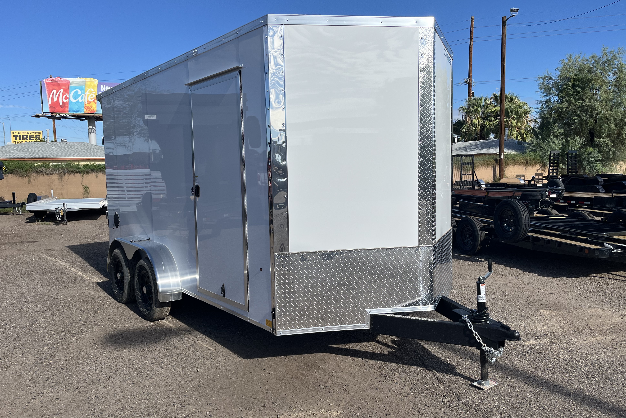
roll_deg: +1.1
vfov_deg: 46.4
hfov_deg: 65.5
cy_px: 202
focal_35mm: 28
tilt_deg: -5.3
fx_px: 487
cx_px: 315
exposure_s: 1/5556
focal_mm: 5.1
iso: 50
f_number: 1.6
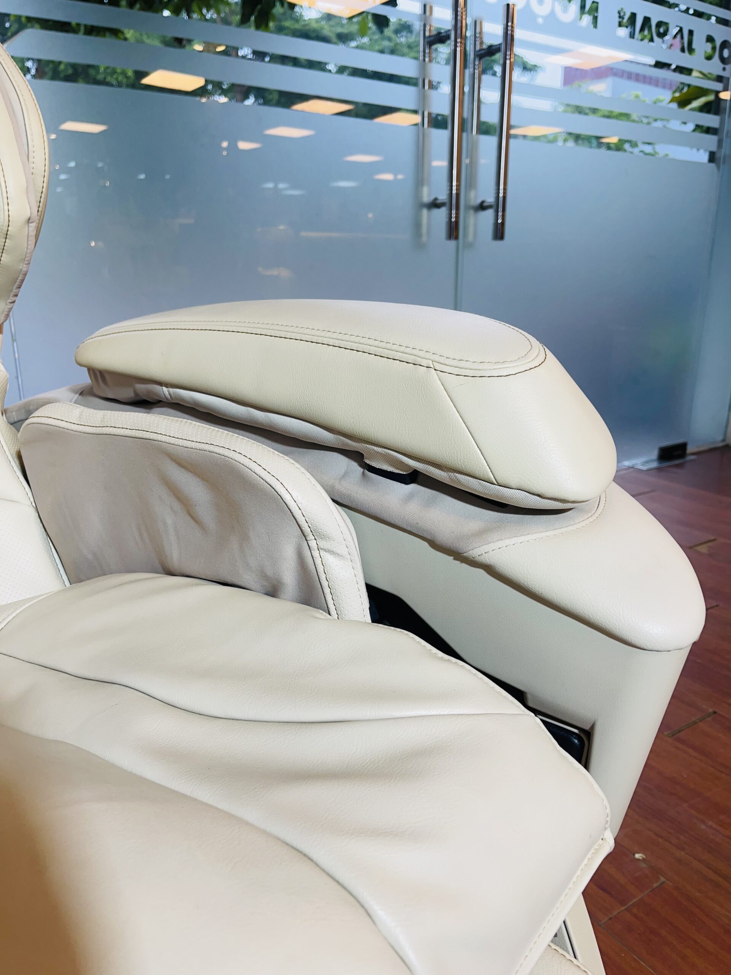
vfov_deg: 69.4
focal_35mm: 25
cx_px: 366
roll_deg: -0.7
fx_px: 704
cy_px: 488
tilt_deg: -17.5
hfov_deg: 54.9
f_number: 1.6
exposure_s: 1/100
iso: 40
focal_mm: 5.1
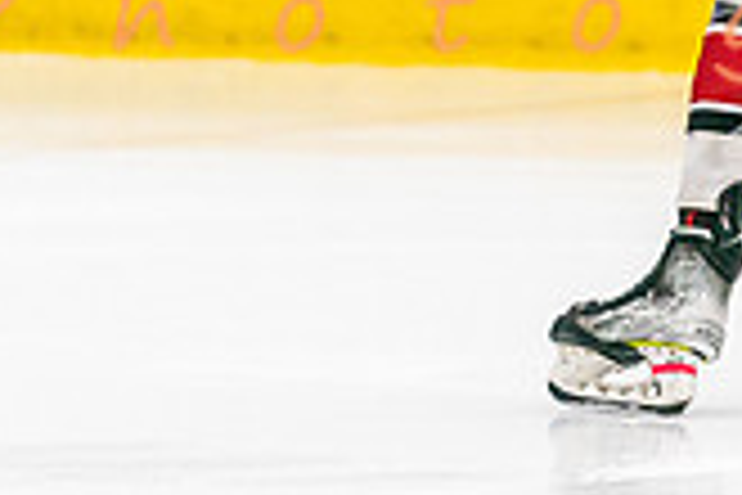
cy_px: -78
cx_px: 834
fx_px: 19167
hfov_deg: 2.2
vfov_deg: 1.5
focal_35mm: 930
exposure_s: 1/1250
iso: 3200
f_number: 2.8
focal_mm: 200
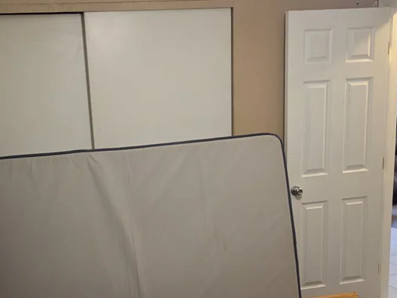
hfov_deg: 41.5
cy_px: 201
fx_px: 516
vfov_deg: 31.9
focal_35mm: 45
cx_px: 133
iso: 1600
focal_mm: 5.4
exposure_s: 1/120
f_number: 1.8
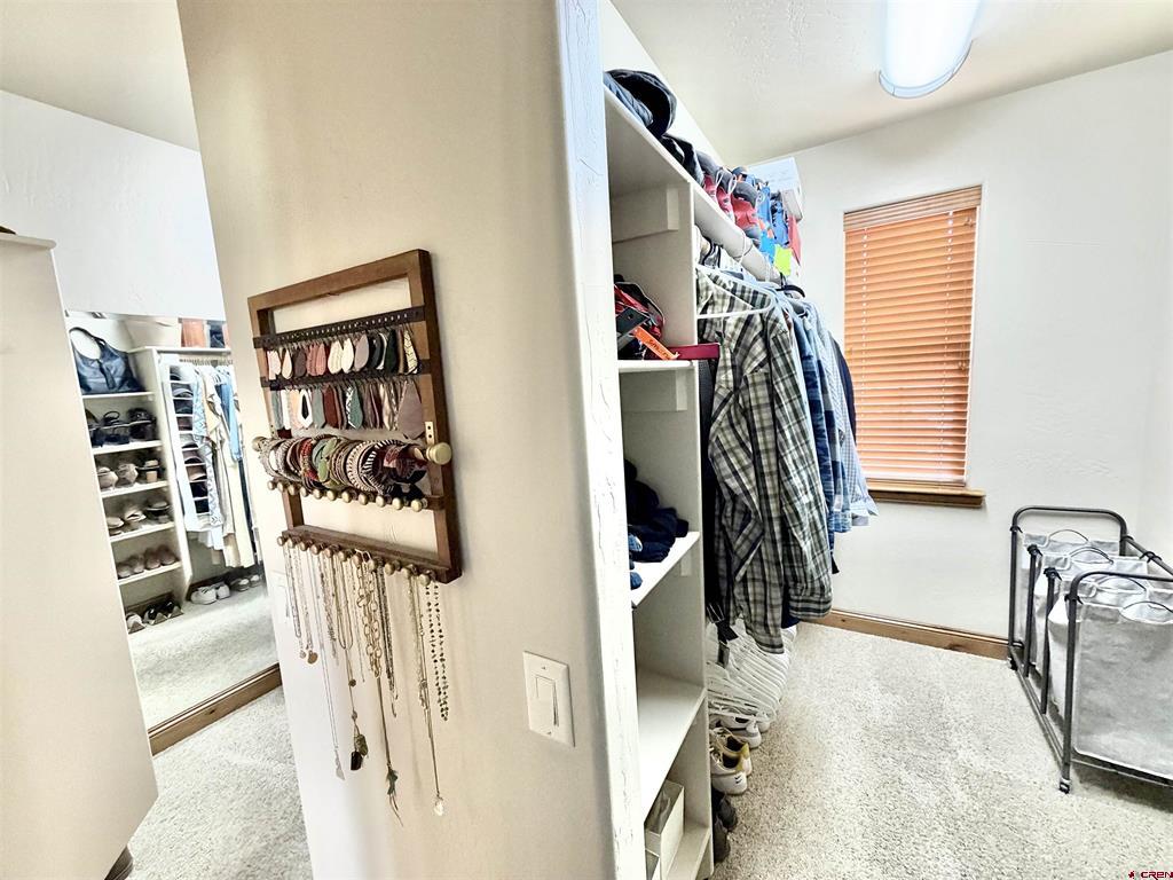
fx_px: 474
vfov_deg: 85.7
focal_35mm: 14
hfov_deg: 102.1
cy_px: 440
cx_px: 586
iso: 500
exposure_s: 1/60
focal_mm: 2.22
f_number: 2.2
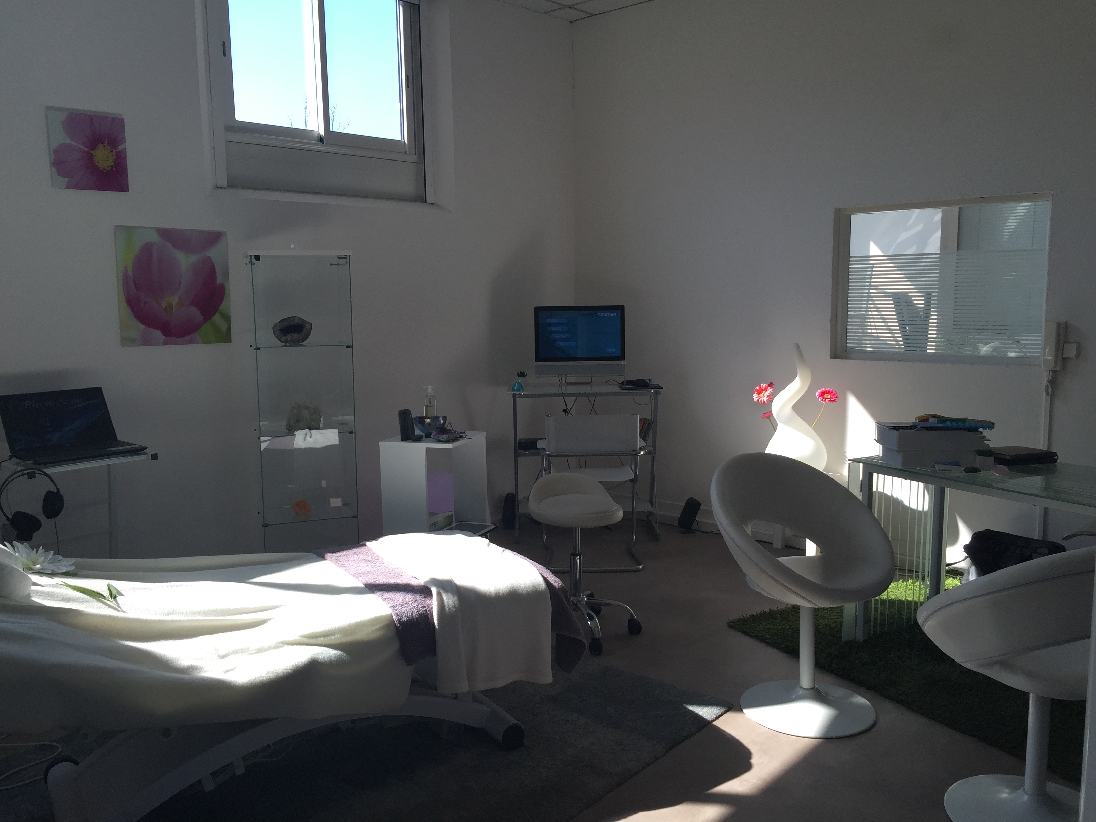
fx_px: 918
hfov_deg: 61.7
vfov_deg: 48.2
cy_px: 411
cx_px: 548
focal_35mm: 29
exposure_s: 1/344
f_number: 2.2
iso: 32
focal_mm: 4.15
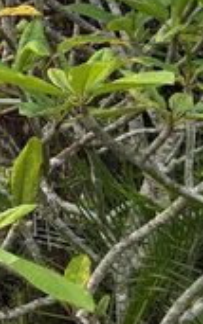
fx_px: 911
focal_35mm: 103
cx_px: -360
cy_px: 42
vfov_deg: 19.9
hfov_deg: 10.1
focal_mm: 5.96
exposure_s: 1/660
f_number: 1.6
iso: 64
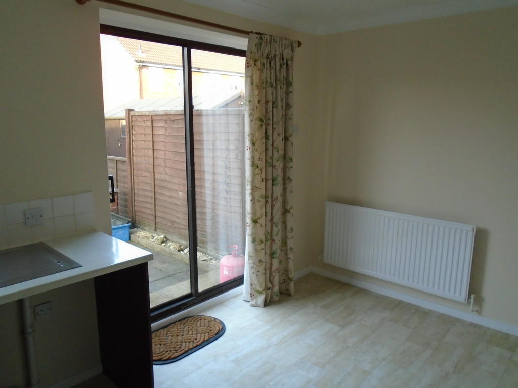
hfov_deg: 67.3
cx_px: 259
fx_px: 389
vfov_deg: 53.1
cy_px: 194
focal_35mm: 26
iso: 250
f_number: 3.2
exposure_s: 1/30
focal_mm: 4.6
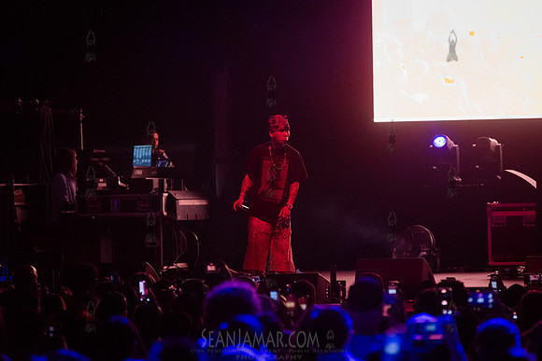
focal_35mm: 200
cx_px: 271
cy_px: 180
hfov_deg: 10.3
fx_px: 3012
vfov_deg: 6.9
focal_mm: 200
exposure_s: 1/400
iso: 6400
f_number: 4
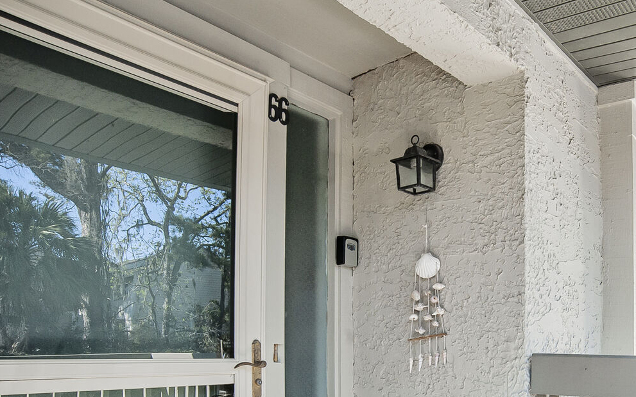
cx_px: 471
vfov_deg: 37.0
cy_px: 353
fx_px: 555
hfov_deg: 56.9
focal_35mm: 32
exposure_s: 1/160
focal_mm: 18
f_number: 11
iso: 400
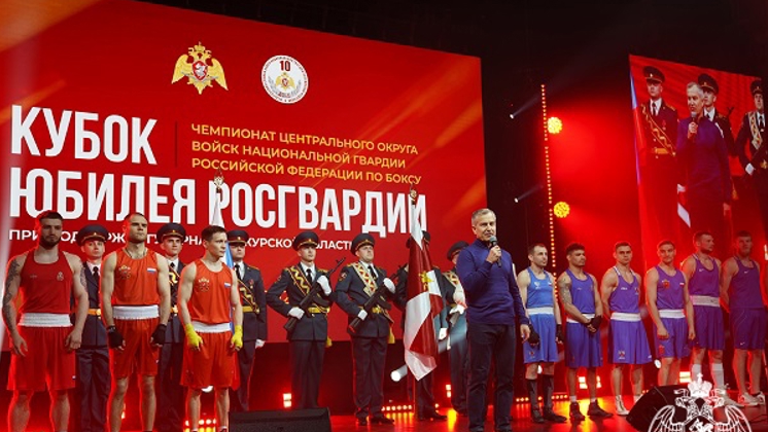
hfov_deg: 50.5
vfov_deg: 29.7
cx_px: 384
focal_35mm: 40
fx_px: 815
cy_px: 241
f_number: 2.8
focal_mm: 38
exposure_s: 1/200
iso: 320
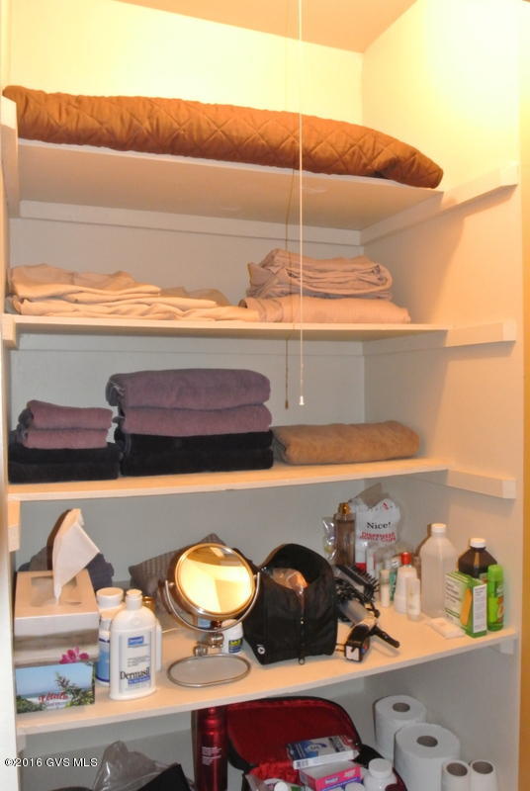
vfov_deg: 63.6
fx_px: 638
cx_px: 265
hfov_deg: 45.1
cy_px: 396
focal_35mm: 29
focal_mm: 11
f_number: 3.5
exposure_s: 1/5
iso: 1600
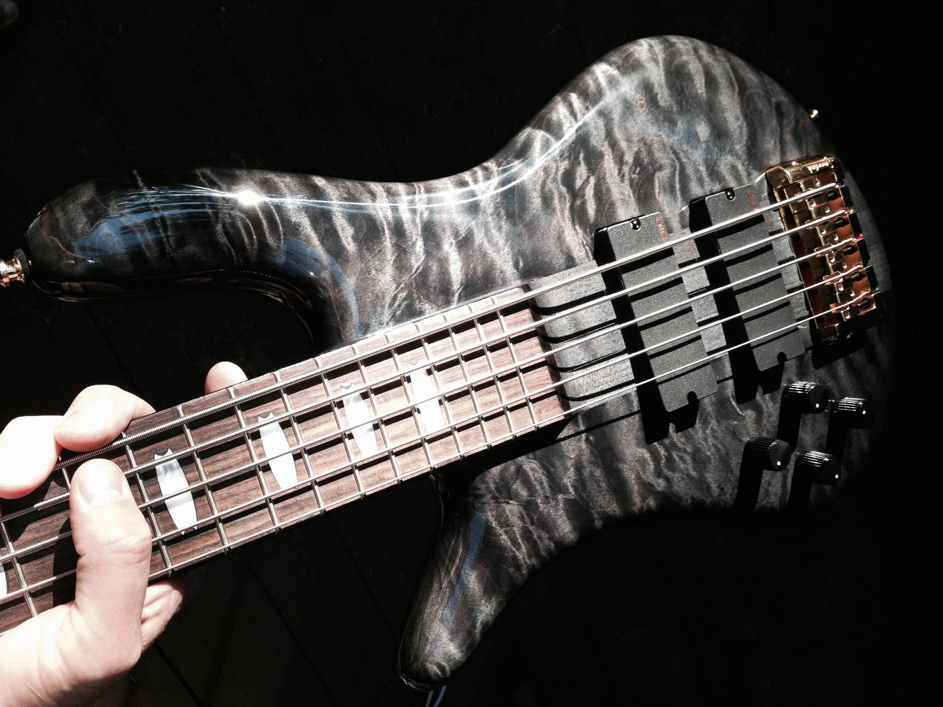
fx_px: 953
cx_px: 472
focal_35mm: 35
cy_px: 354
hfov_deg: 52.6
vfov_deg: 40.7
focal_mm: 4.28
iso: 64
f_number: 2.4
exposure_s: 1/179
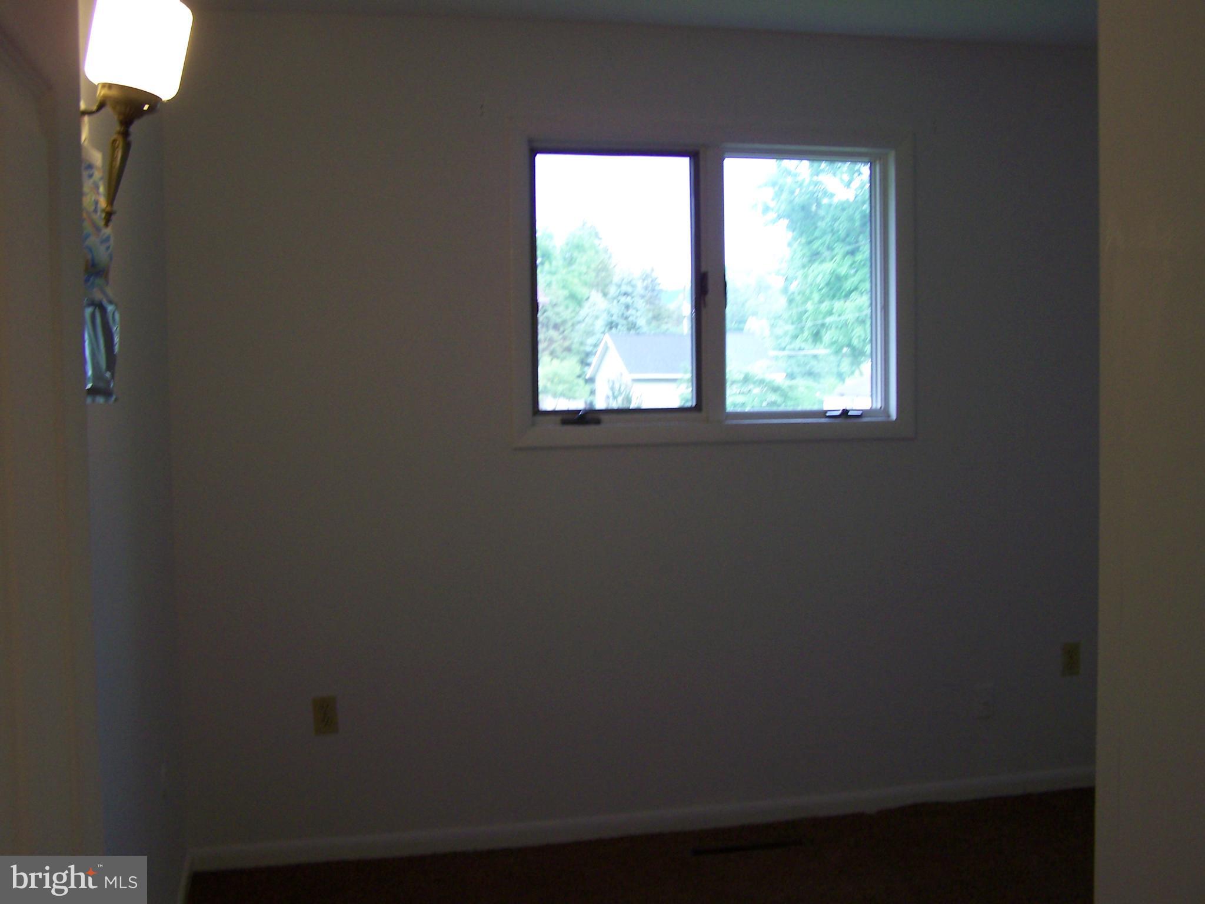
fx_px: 1323
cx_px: 602
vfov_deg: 37.7
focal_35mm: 38
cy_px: 452
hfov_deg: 49.0
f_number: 2.8
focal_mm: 6.3
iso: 125
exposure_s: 1/30
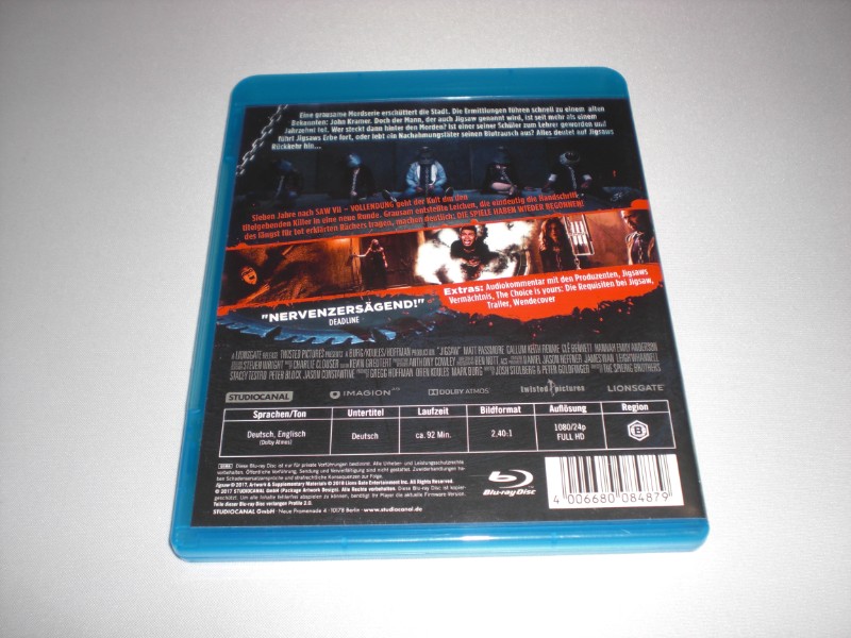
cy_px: 319
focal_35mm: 38
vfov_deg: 37.7
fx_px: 934
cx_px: 426
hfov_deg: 49.0
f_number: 3.1
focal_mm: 6.3
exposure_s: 1/60
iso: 64
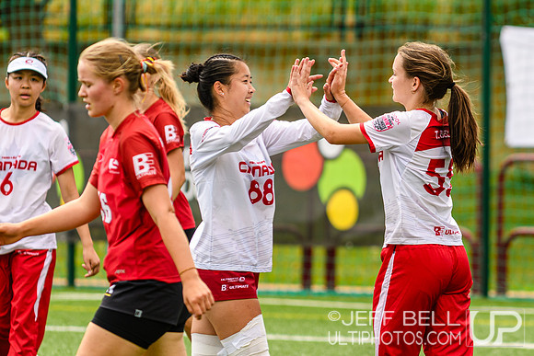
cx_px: 453
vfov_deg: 2.7
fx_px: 7544
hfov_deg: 4.1
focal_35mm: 508
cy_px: 152
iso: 125
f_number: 3.2
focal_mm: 200
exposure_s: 1/1000
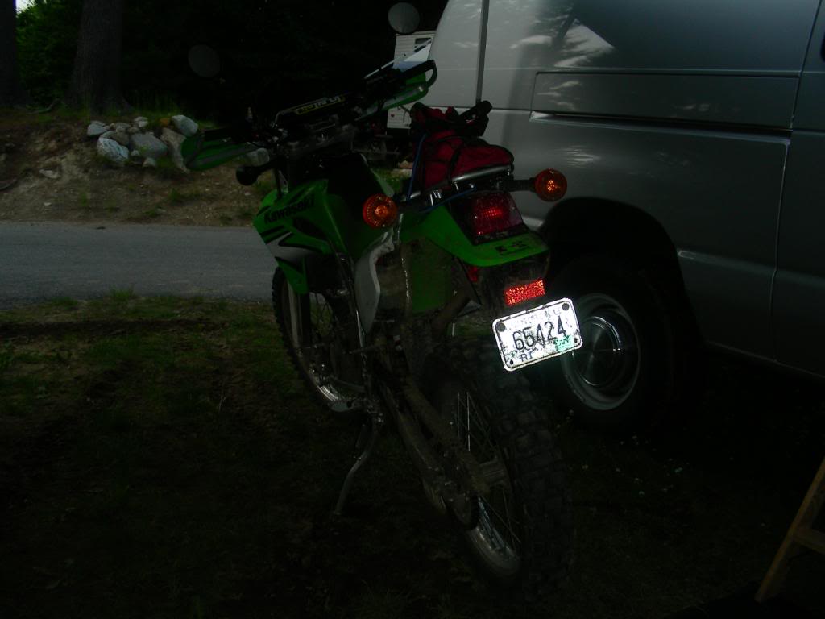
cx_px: 412
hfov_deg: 49.0
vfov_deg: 37.7
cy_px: 310
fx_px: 906
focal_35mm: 38
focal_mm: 6.3
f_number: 3.5
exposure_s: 1/60.1
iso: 50
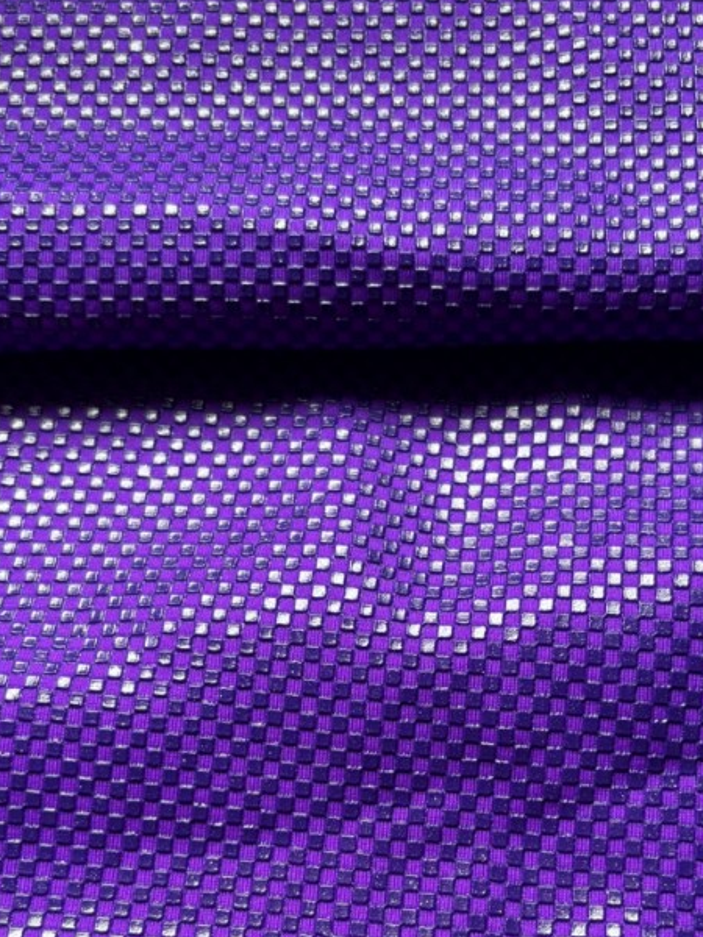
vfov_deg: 35.7
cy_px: 737
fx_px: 1408
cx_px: 397
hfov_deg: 28.0
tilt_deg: -73.9
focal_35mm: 52
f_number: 1.6
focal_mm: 5.96
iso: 125
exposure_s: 1/94
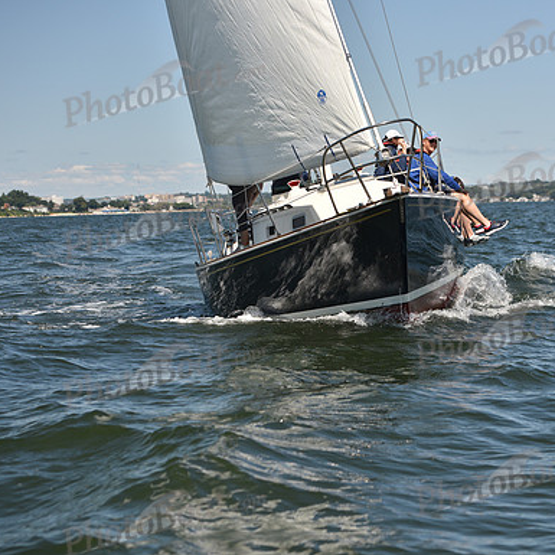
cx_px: 342
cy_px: 278
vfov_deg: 17.4
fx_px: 1814
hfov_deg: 17.4
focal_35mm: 100
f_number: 4
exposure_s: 1/1250
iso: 250
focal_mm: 78
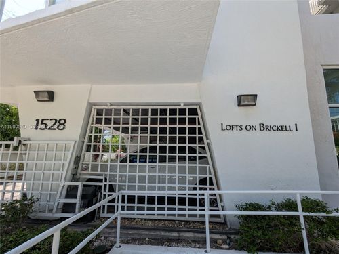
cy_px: 127
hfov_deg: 94.5
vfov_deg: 78.1
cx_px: 170
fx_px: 157
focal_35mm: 16
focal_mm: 2.35
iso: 46
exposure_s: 1/500
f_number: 2.2
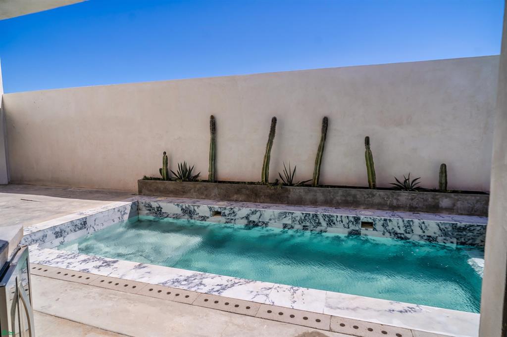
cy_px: 168
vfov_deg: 61.9
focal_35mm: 20
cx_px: 254
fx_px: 282
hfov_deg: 84.0
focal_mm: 20
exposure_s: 1/2500
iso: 100
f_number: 5
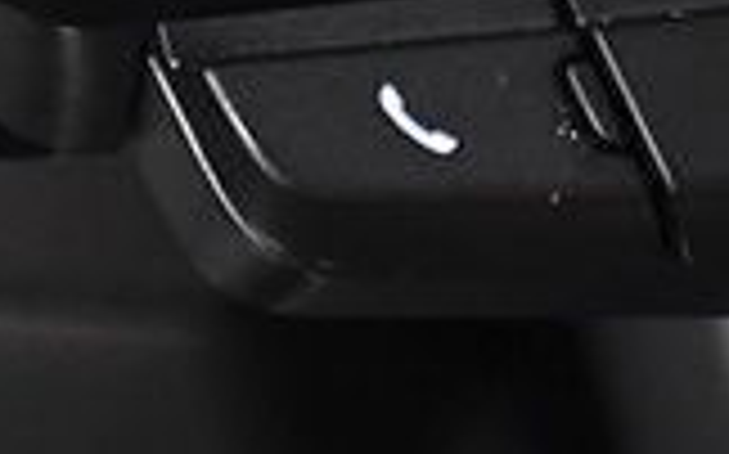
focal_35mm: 503
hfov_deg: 4.2
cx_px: 549
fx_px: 9986
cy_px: -582
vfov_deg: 2.6
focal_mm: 52
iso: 2500
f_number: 4.8
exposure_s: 1/160
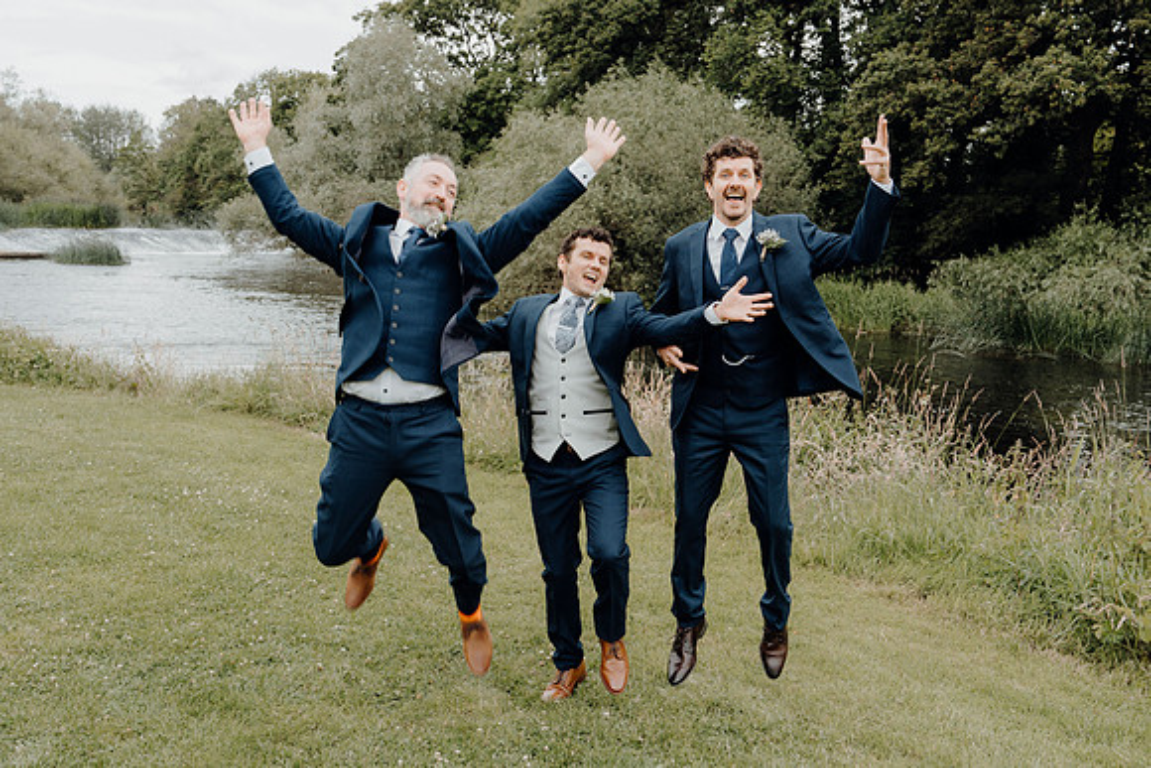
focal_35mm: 37
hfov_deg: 51.9
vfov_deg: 36.0
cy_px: 384
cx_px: 576
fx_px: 1183
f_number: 5
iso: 160
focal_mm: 37
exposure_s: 1/200
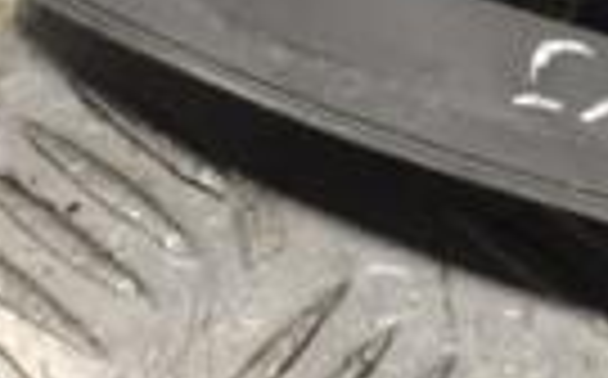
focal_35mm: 373
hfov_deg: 5.6
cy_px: -220
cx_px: 811
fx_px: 6177
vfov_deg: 3.5
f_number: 7.1
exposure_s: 1/200
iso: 3200
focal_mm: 55
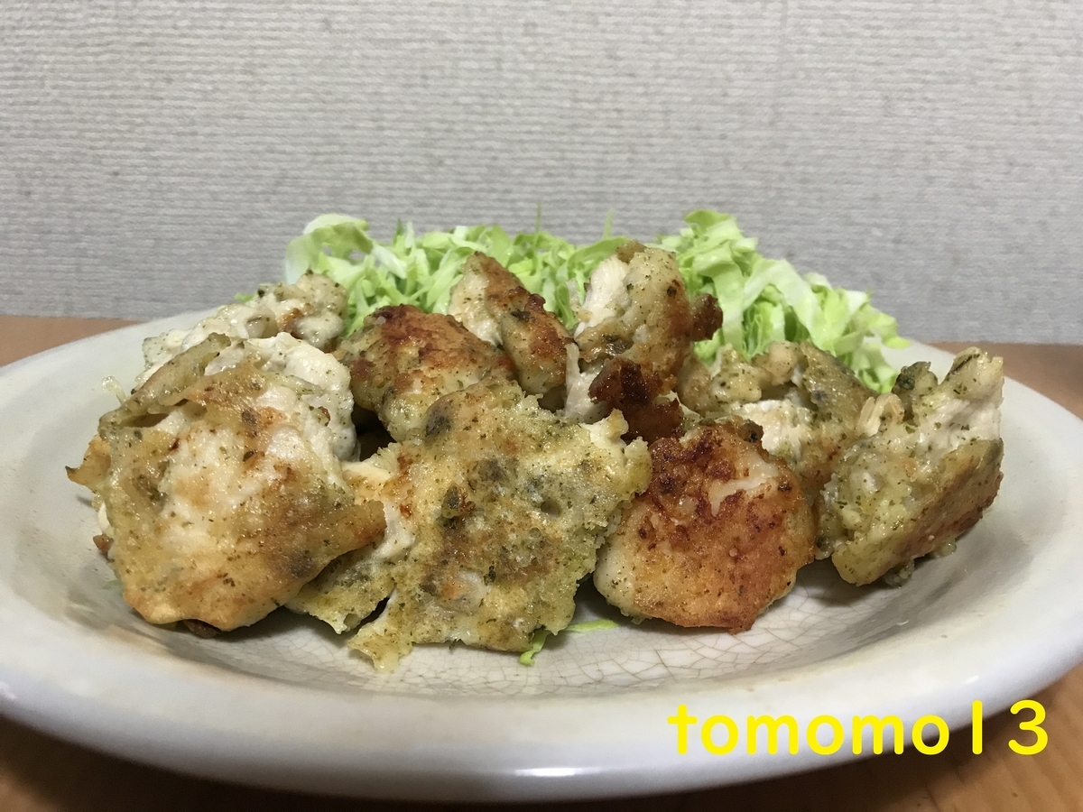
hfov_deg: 63.4
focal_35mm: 28
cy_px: 406
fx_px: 876
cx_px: 542
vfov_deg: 49.7
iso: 100
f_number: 1.8
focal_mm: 3.99
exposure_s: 1/14
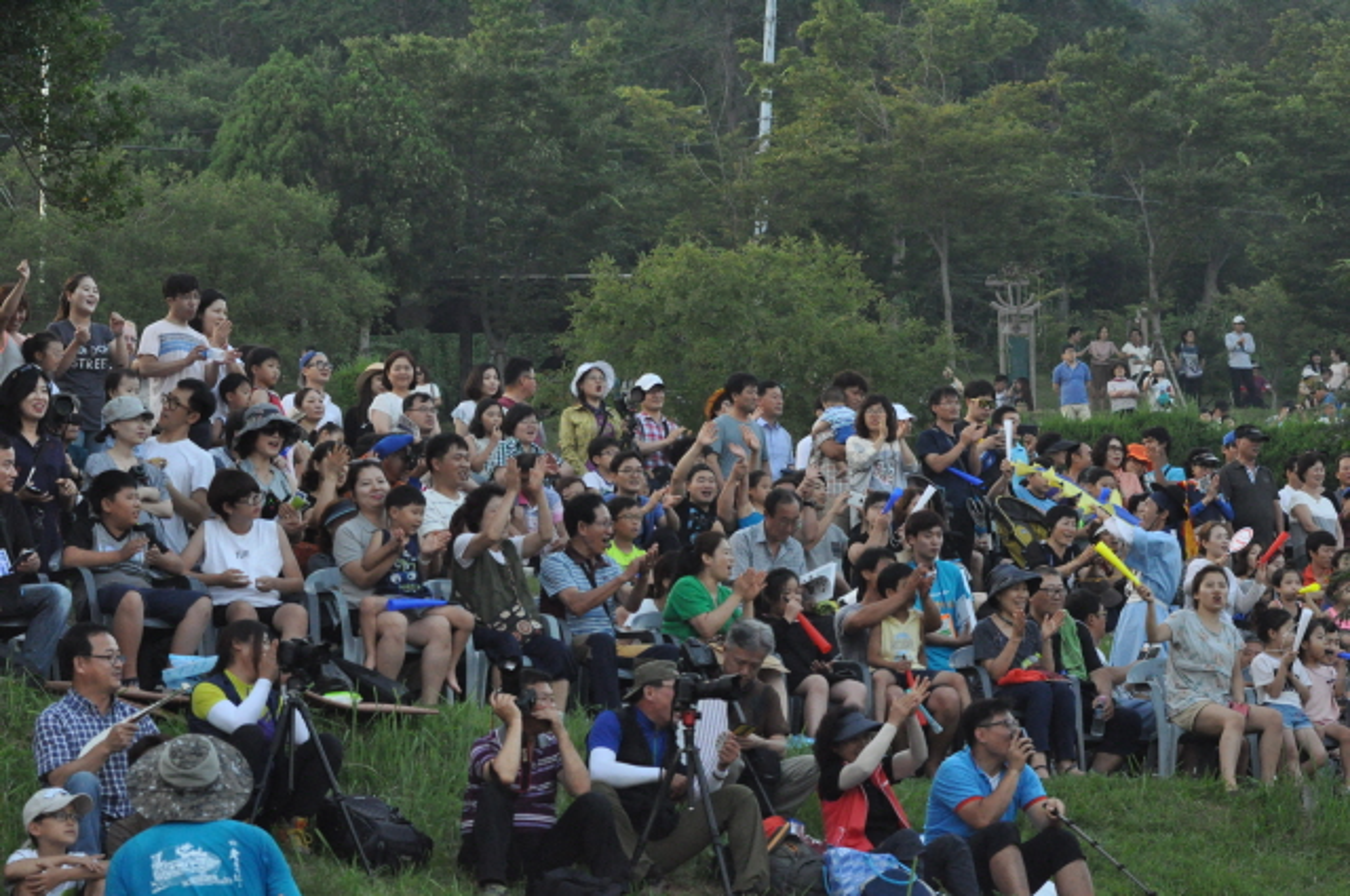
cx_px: 675
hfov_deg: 6.9
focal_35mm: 300
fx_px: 11236
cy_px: 448
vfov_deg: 4.6
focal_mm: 200
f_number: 6.3
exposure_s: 1/800
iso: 2500
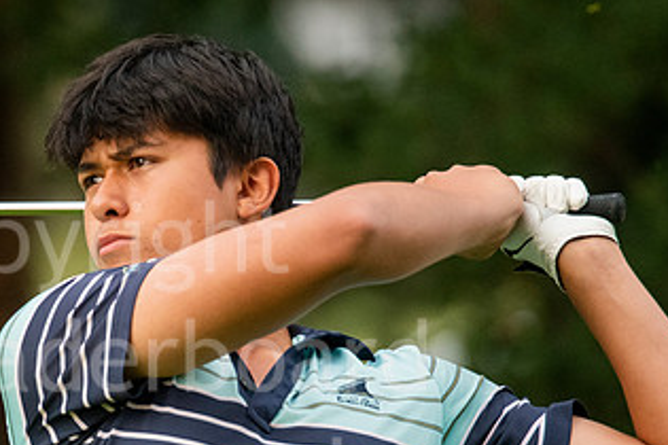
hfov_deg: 2.5
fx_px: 15363
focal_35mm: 828
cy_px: 376
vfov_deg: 1.7
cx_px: 157
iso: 2500
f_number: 4
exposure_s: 1/1000
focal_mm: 300
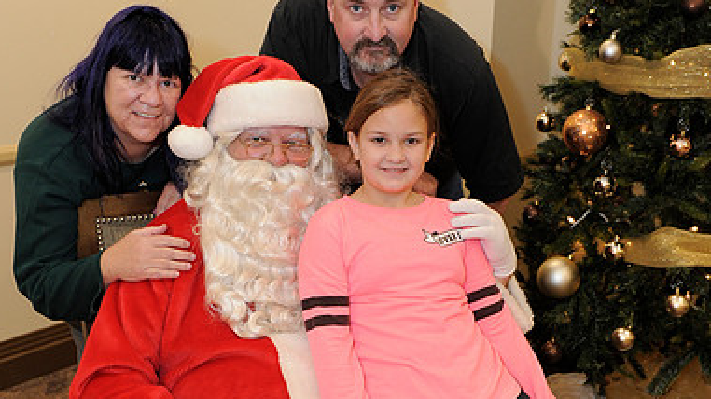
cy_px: 330
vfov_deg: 23.1
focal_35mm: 51
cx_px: 355
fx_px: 961
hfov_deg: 40.6
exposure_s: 1/100
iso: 1600
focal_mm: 32
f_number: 4
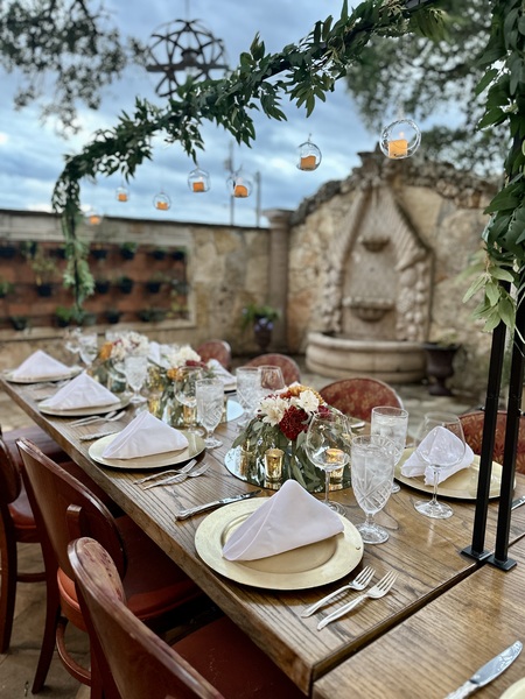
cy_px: 350
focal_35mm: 24
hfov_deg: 56.8
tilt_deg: -9.0
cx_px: 262
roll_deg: -2.5
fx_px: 485
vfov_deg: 71.6
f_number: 1.78
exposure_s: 1/60
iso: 250
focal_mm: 6.86
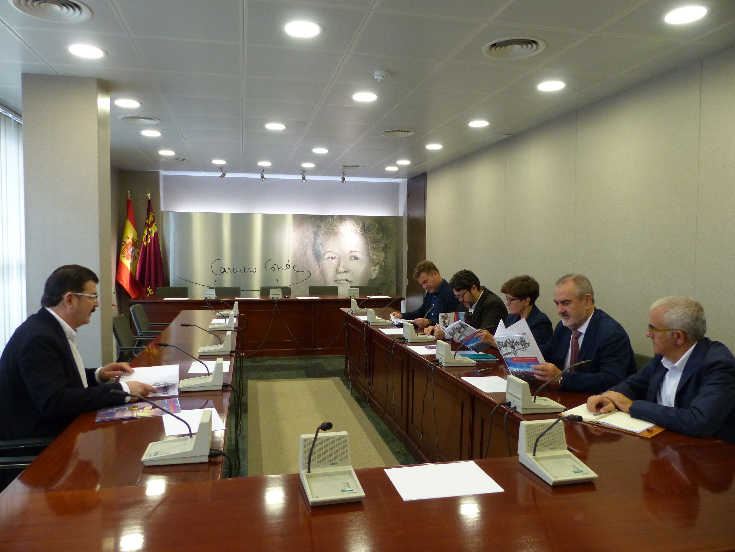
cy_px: 276
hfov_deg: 69.4
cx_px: 368
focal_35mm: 25
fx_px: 531
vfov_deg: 54.9
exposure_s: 1/60
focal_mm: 4.5
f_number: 2.8
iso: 320
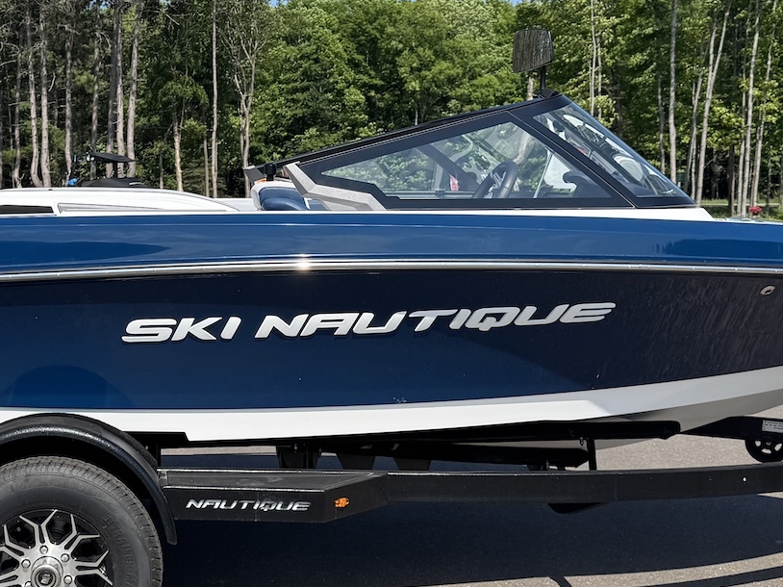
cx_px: 212
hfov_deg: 32.2
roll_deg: +0.7
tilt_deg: -5.0
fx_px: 1334
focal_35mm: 59
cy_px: 280
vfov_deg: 24.8
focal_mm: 6.76
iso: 80
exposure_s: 1/3413
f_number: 1.78
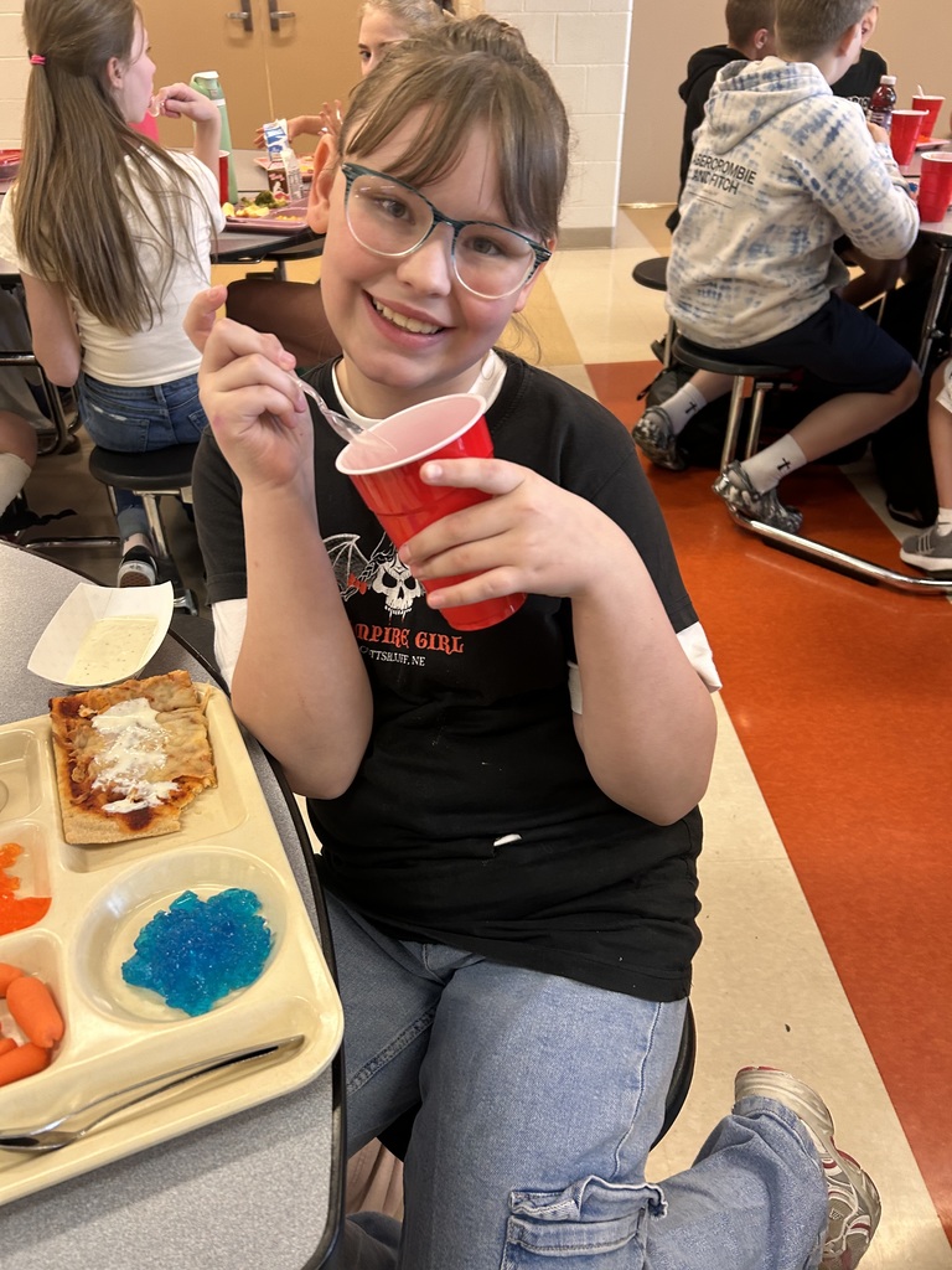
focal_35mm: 26
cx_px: 476
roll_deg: -1.5
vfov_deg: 67.3
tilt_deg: -34.4
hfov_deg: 53.1
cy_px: 635
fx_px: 953
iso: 160
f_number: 1.5
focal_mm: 5.7
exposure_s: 1/60
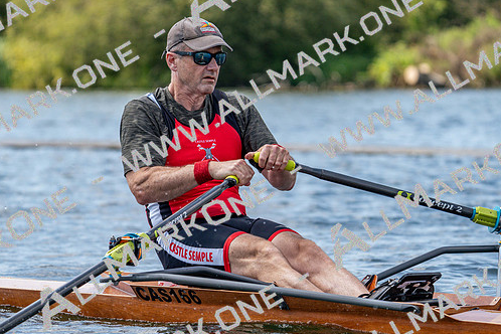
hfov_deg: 7.1
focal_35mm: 289
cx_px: 244
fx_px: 4022
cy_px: 176
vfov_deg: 4.8
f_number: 5.6
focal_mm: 248
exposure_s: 1/2000
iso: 400
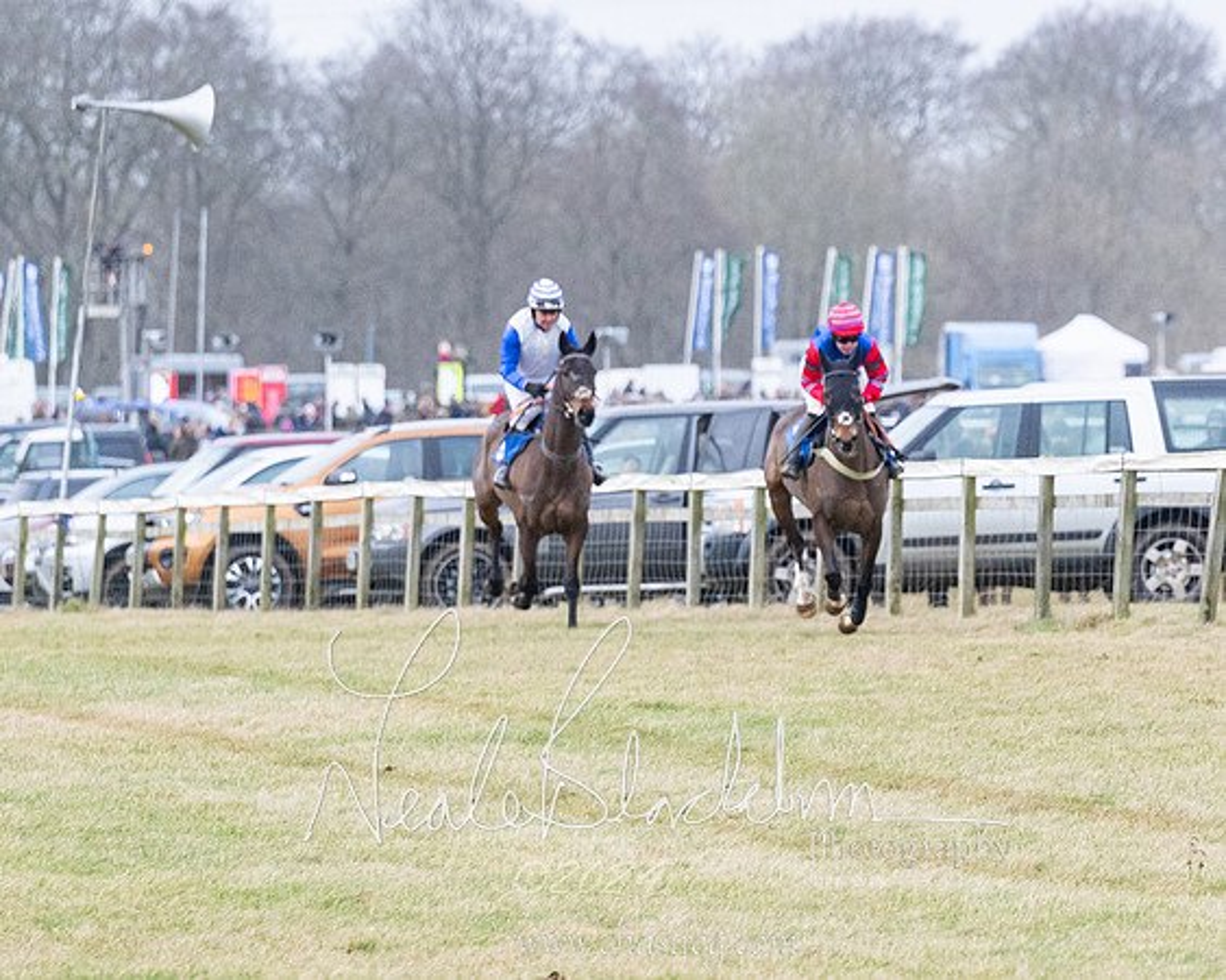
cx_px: 989
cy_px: 608
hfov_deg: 4.9
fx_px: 14392
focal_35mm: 397
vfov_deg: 3.9
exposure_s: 1/1000
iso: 1600
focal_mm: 175
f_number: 4
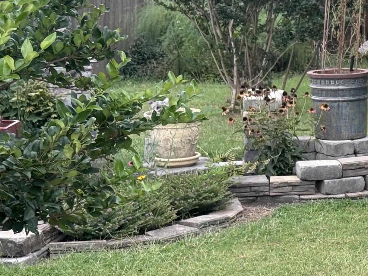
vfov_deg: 12.5
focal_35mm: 118
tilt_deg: -10.5
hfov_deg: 16.3
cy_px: 169
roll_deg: -1.7
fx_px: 1254
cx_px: 393
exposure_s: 1/463
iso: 80
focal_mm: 6.76
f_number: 1.78
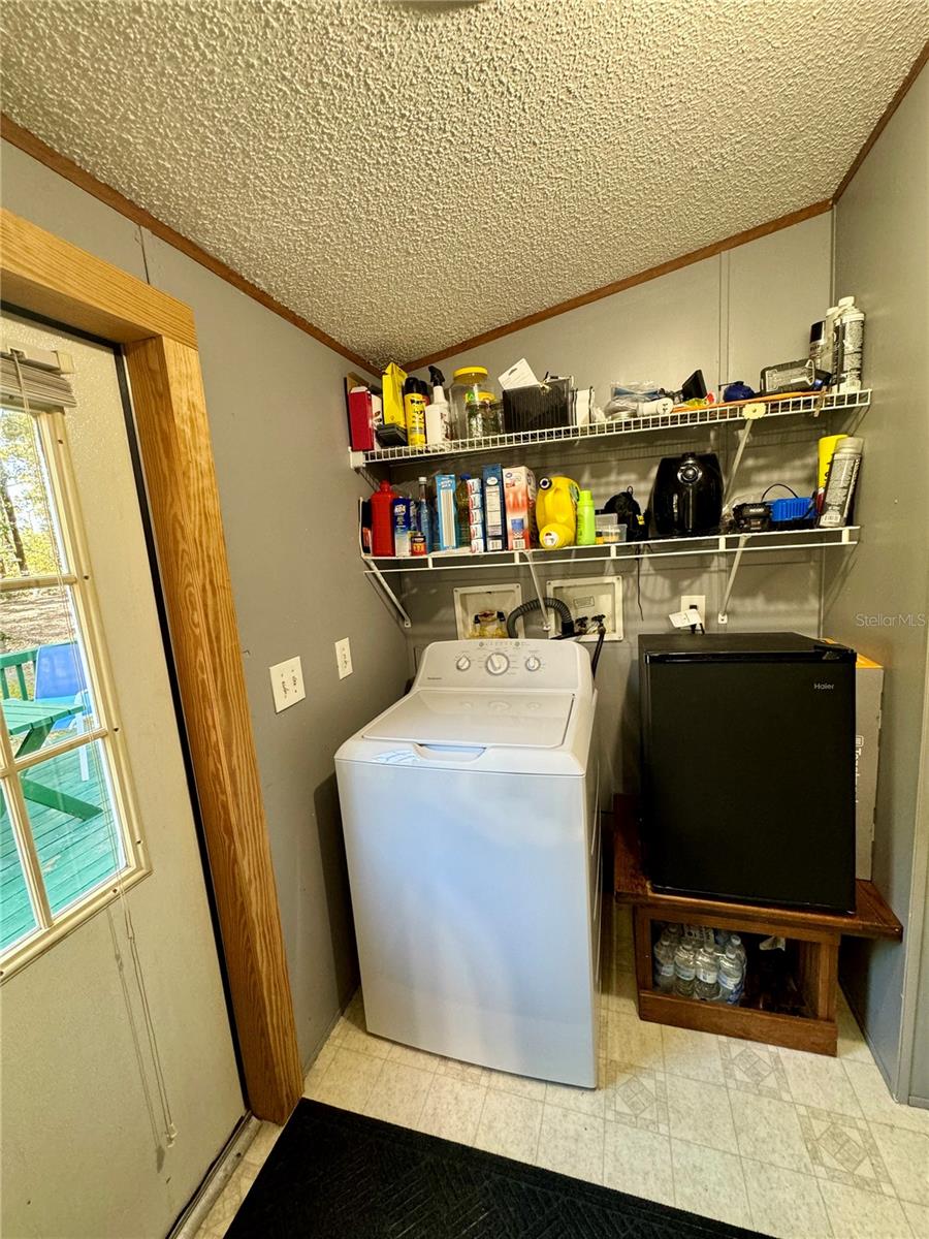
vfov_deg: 102.1
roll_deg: +4.3
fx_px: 501
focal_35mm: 14
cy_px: 620
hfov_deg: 85.7
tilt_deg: -9.3
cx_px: 464
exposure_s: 1/120
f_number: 2.2
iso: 250
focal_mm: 2.22
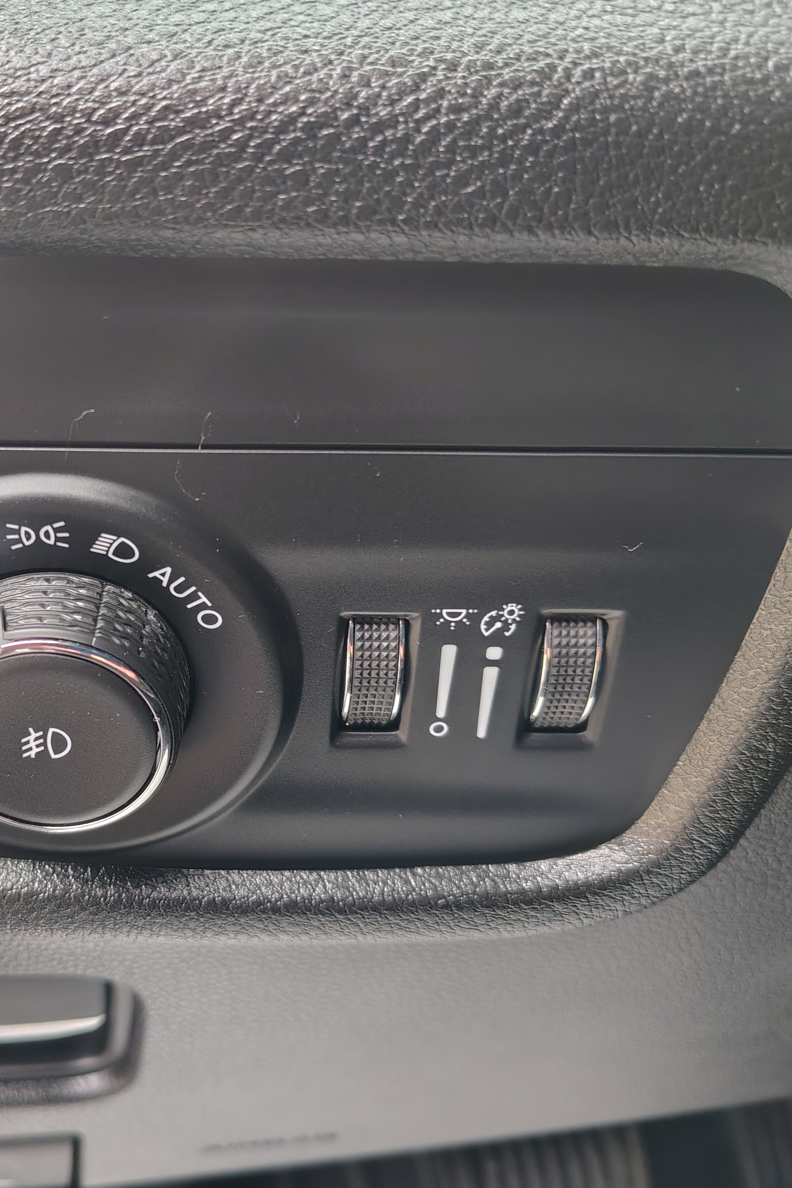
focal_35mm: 34
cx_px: 189
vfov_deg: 55.8
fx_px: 1122
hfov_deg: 37.8
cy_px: 587
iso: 1225
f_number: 1.8
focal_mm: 5.56
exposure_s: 1/58.6
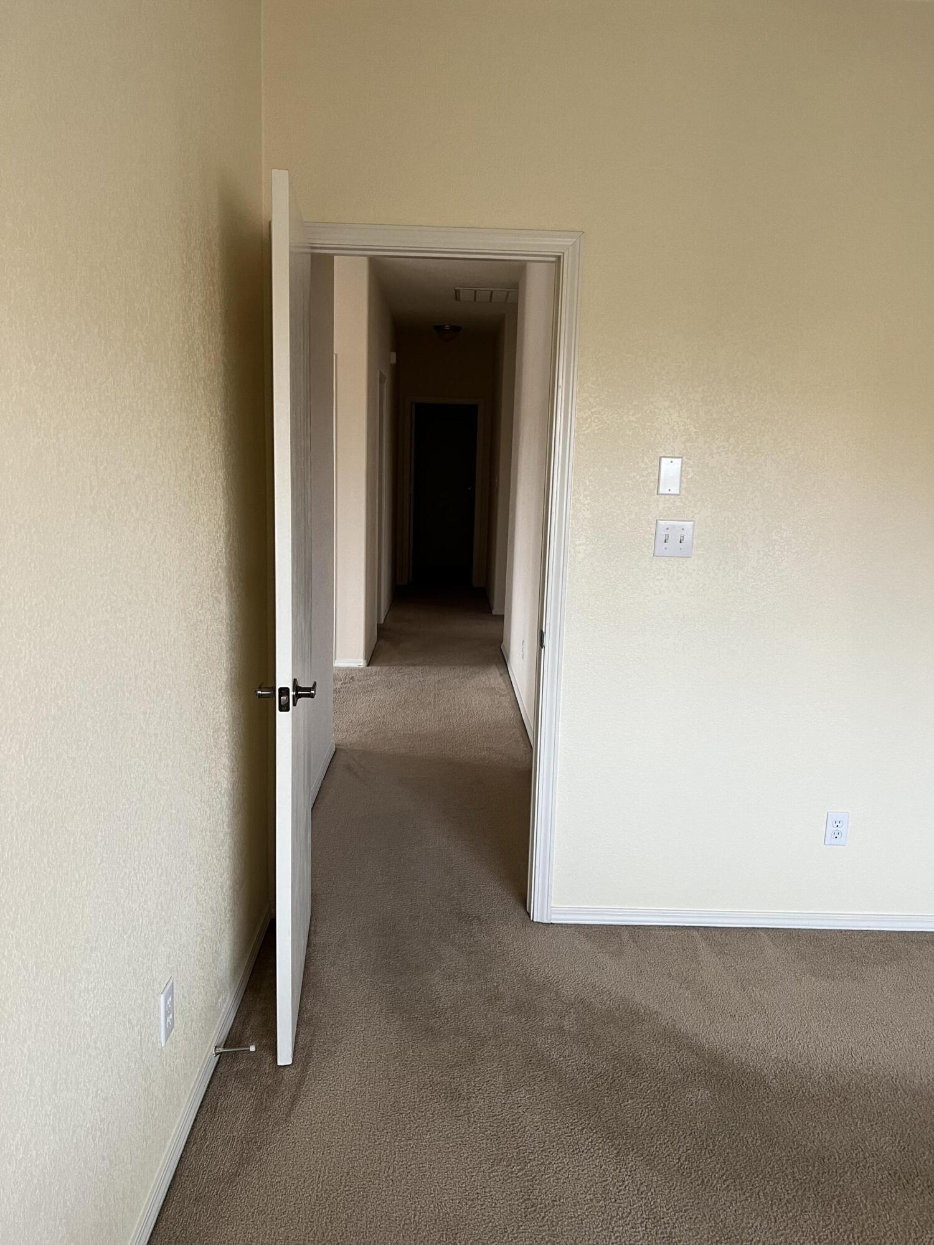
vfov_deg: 67.3
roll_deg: -1.2
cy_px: 622
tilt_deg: -9.2
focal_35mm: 26
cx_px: 467
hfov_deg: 53.1
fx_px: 935
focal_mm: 5.7
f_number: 1.5
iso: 125
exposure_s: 1/85
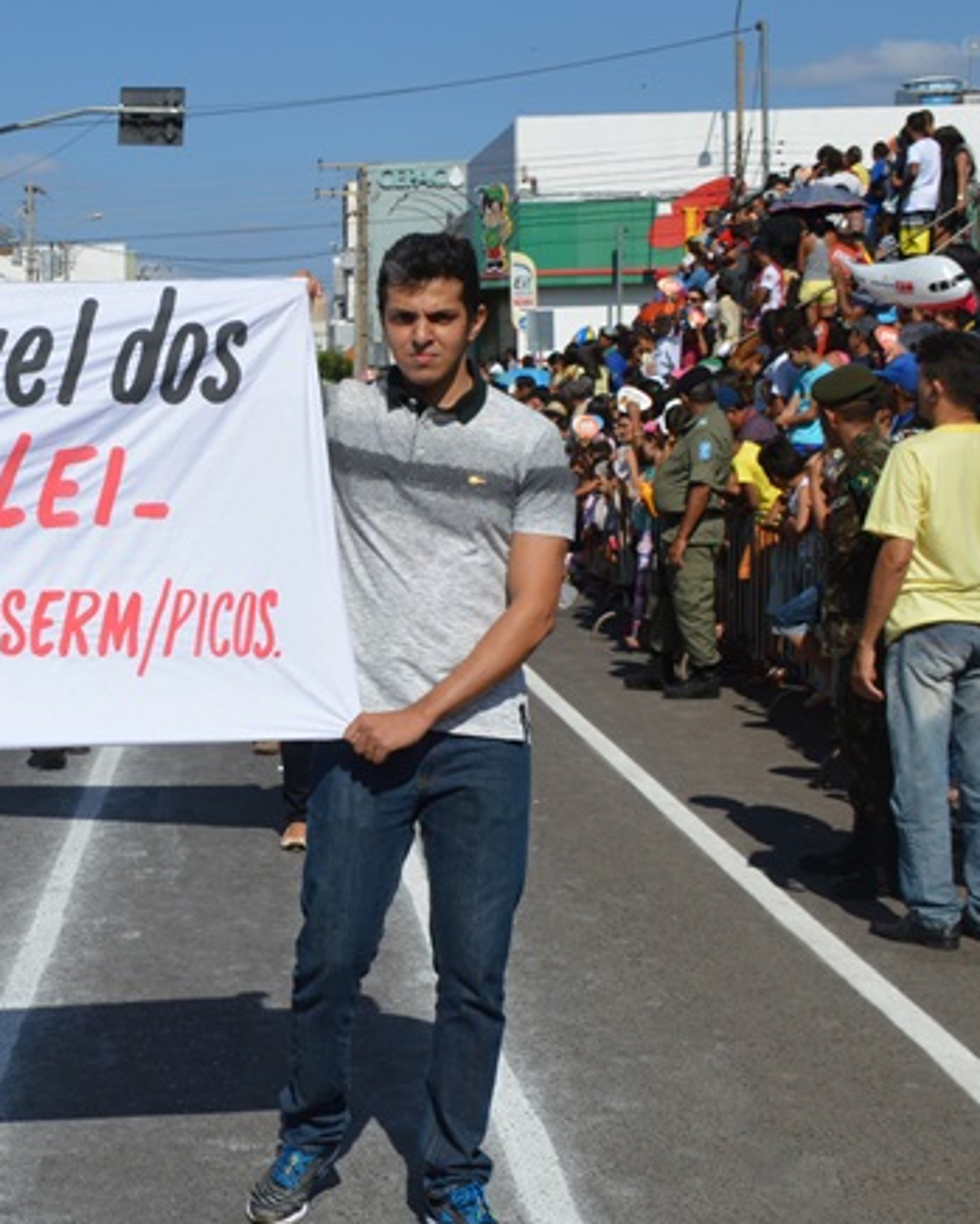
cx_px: 14
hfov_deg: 22.3
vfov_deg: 28.7
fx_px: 2392
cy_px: 714
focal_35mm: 66
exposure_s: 1/320
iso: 100
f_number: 9
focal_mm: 20
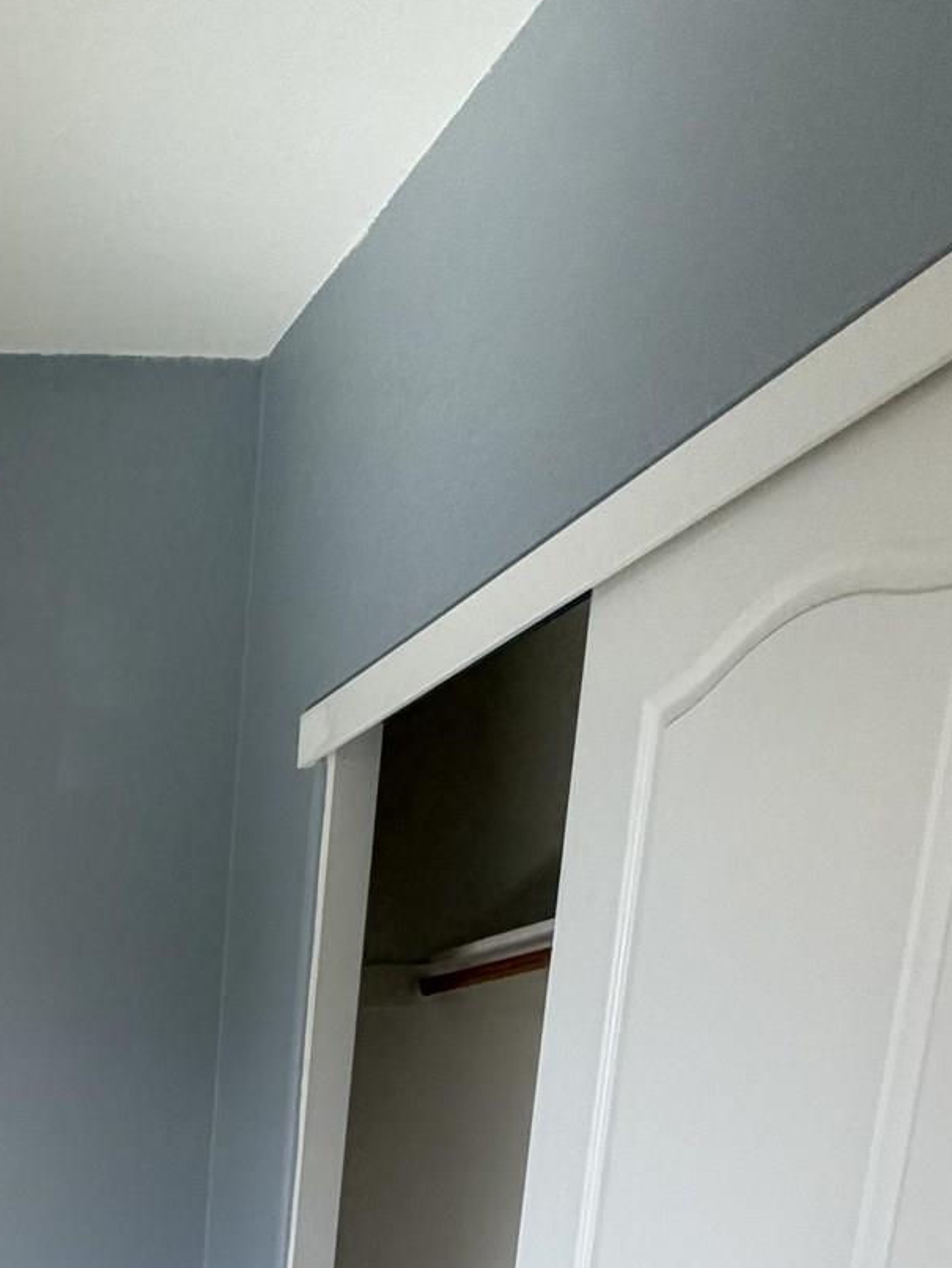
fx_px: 1466
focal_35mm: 40
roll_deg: +0.9
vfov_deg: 34.5
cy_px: 1613
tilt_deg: -15.8
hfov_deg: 29.3
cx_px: -274
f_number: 2.2
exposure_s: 1/120
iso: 160
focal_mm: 2.22
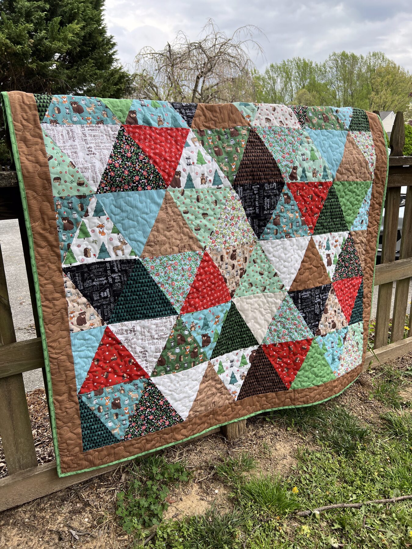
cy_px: 274
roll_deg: +0.7
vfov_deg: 67.3
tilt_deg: -16.0
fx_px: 413
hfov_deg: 53.1
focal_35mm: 26
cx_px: 206
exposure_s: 1/709
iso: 50
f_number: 1.5
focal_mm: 5.7
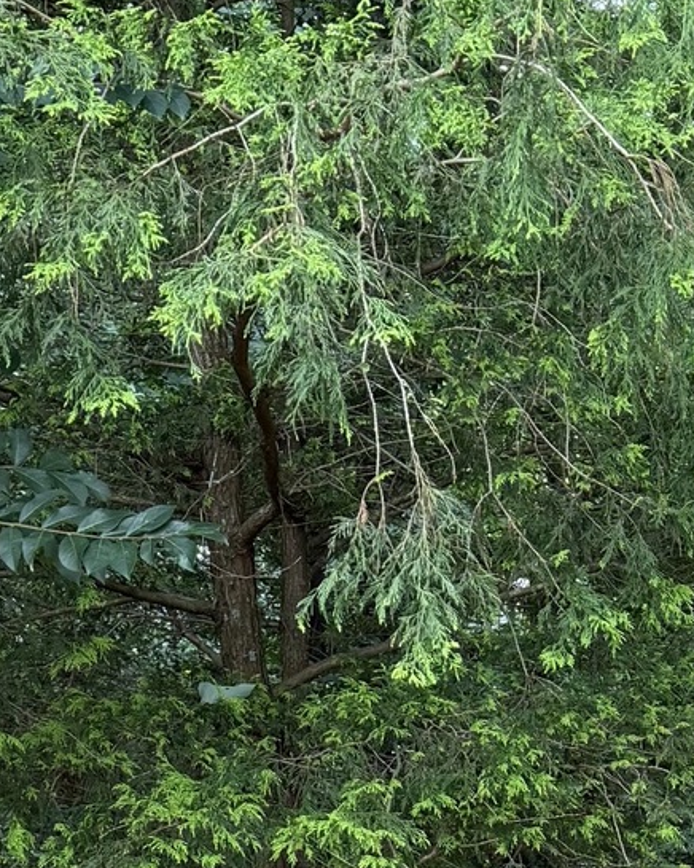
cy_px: 1136
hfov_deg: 14.6
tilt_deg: -10.8
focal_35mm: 99
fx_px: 2542
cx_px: 1017
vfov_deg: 18.1
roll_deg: +2.5
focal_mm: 6.76
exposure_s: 1/121
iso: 100
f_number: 1.78
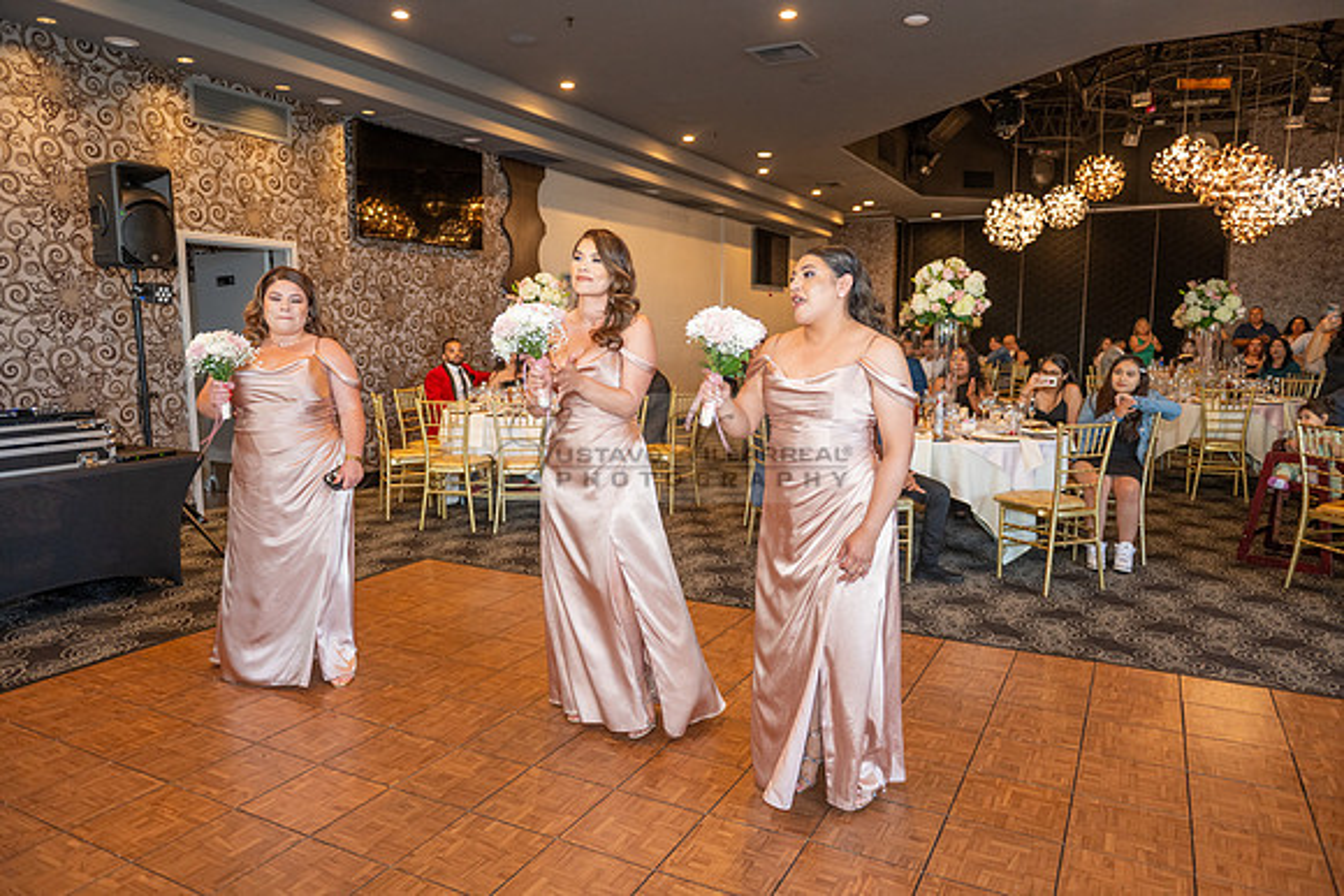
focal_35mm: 24
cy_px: 448
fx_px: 896
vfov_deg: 53.2
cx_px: 672
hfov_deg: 73.7
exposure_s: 1/200
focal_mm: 24
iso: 1000
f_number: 2.8
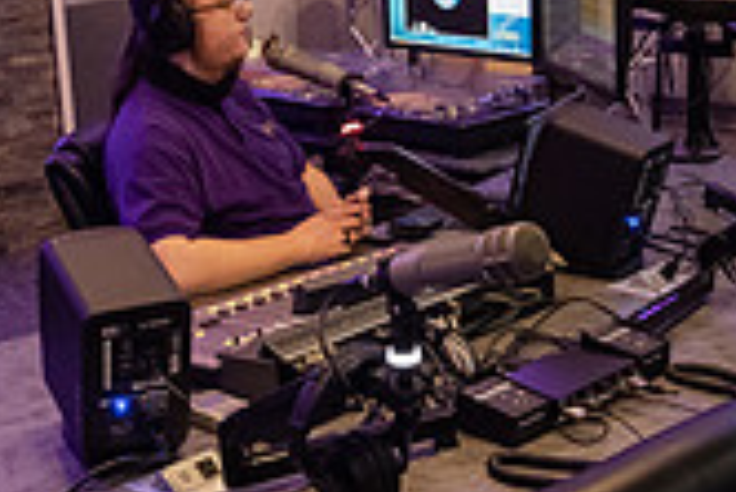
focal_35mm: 70
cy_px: 326
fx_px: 1432
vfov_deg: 19.4
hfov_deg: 28.8
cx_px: 337
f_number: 4.5
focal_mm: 20
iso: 5000
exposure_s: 1/125
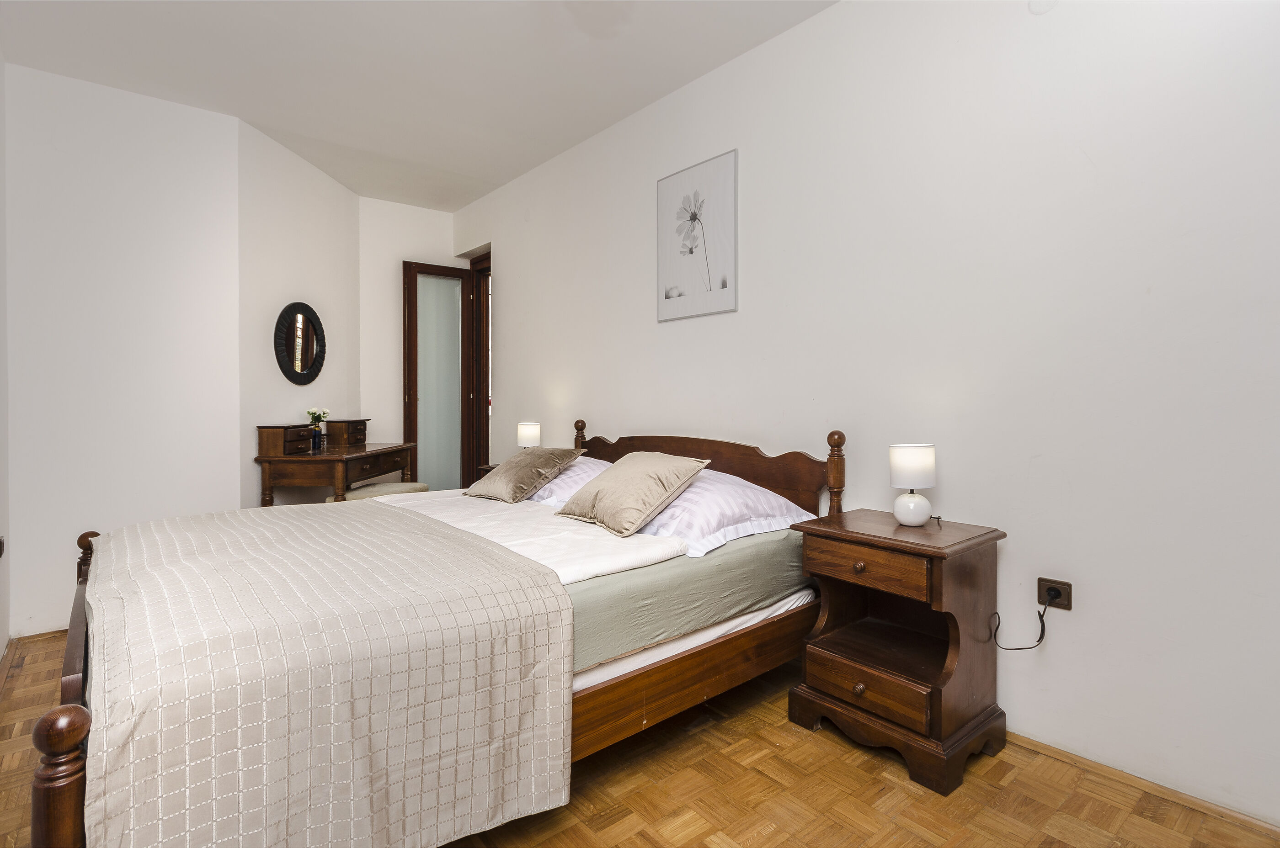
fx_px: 612
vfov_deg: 69.4
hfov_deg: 92.5
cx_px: 640
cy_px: 424
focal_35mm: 17
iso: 160
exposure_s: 1/100
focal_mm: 11.5
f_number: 7.1
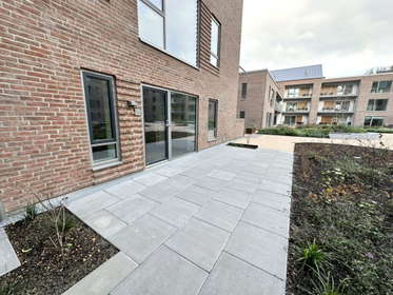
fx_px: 159
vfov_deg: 85.7
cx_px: 196
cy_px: 148
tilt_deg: -10.4
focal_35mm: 14
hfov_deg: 102.0
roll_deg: -1.7
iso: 40
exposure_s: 1/122
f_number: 2.2
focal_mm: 2.22
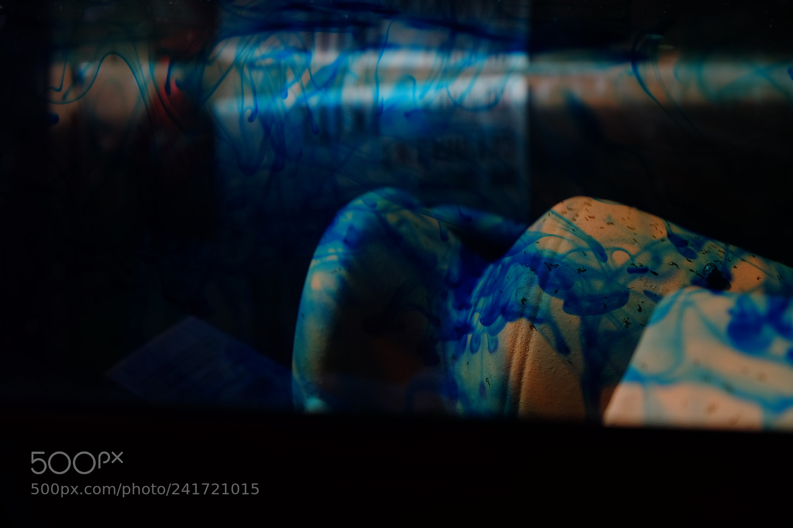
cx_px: 396
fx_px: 1828
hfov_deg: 24.5
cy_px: 264
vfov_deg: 16.4
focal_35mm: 83
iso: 200
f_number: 2.8
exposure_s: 1/125
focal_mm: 55
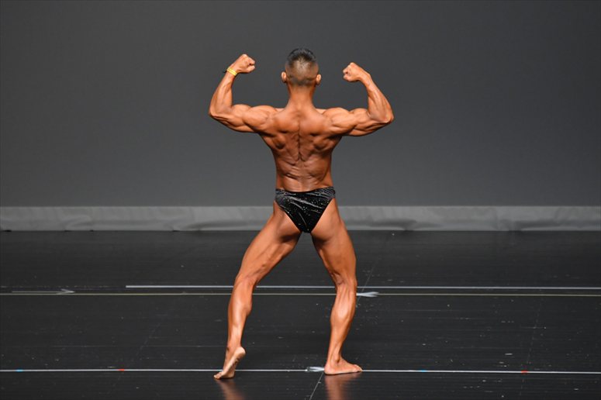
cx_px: 300
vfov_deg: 4.0
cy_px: 200
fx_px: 5757
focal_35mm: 345
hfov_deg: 6.0
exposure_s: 1/400
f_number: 5.6
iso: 2500
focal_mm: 230
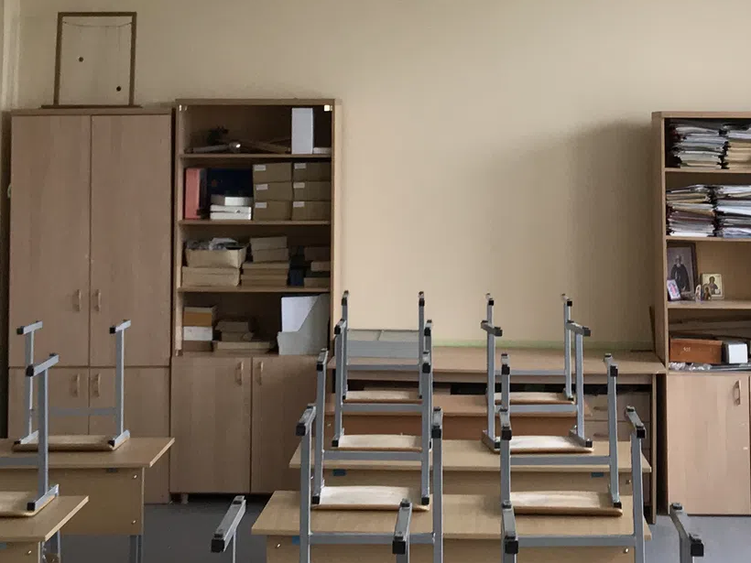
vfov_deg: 17.6
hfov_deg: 23.8
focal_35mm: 82
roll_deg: -0.2
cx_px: 424
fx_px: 1779
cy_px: 22
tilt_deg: +4.6
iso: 40
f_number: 1.8
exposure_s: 1/100
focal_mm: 3.99
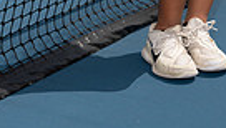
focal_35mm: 142
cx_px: 136
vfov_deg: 7.8
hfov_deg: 15.1
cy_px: -214
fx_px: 852
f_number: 11
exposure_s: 1/250
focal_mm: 41
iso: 100
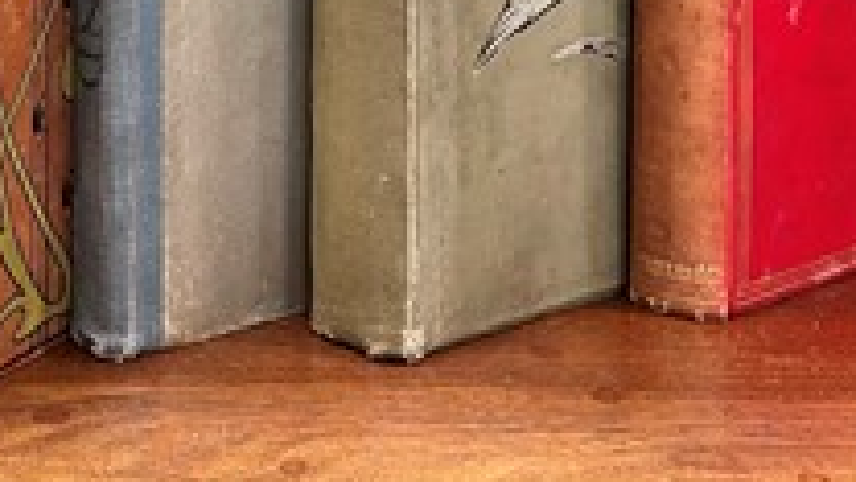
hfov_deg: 29.3
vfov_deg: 16.0
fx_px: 1543
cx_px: 29
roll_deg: +0.1
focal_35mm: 68
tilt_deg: +1.0
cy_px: -278
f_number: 1.6
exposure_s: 1/50
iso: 200
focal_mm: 4.2
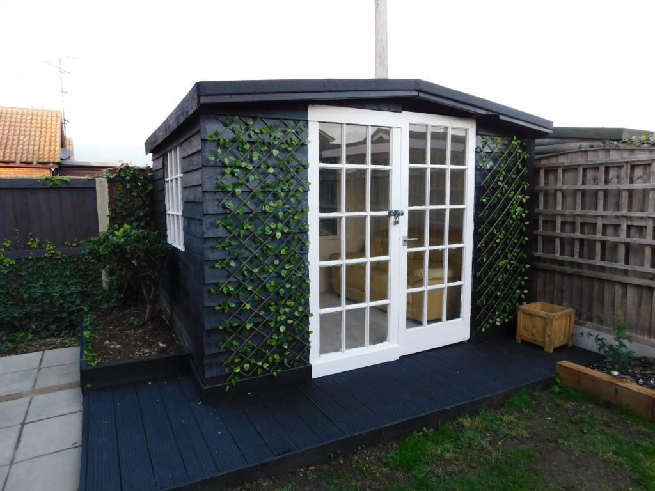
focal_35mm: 23
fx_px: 435
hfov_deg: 73.9
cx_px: 328
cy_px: 246
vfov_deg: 58.9
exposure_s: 1/80
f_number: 3
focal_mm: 4
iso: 125
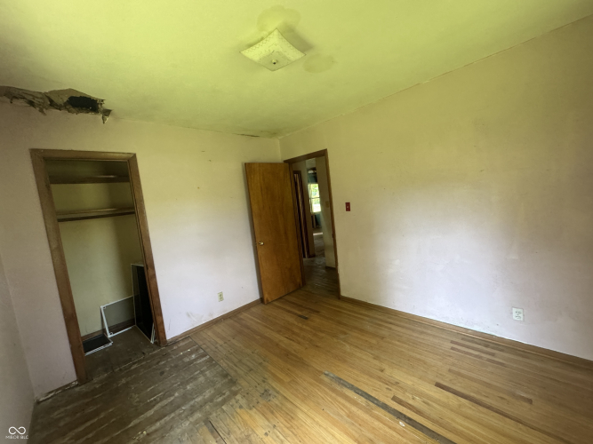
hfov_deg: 102.1
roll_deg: +6.4
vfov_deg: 85.7
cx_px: 296
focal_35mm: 14
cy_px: 222
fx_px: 240
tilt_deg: -2.3
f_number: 2.2
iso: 320
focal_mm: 2.22
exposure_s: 1/99
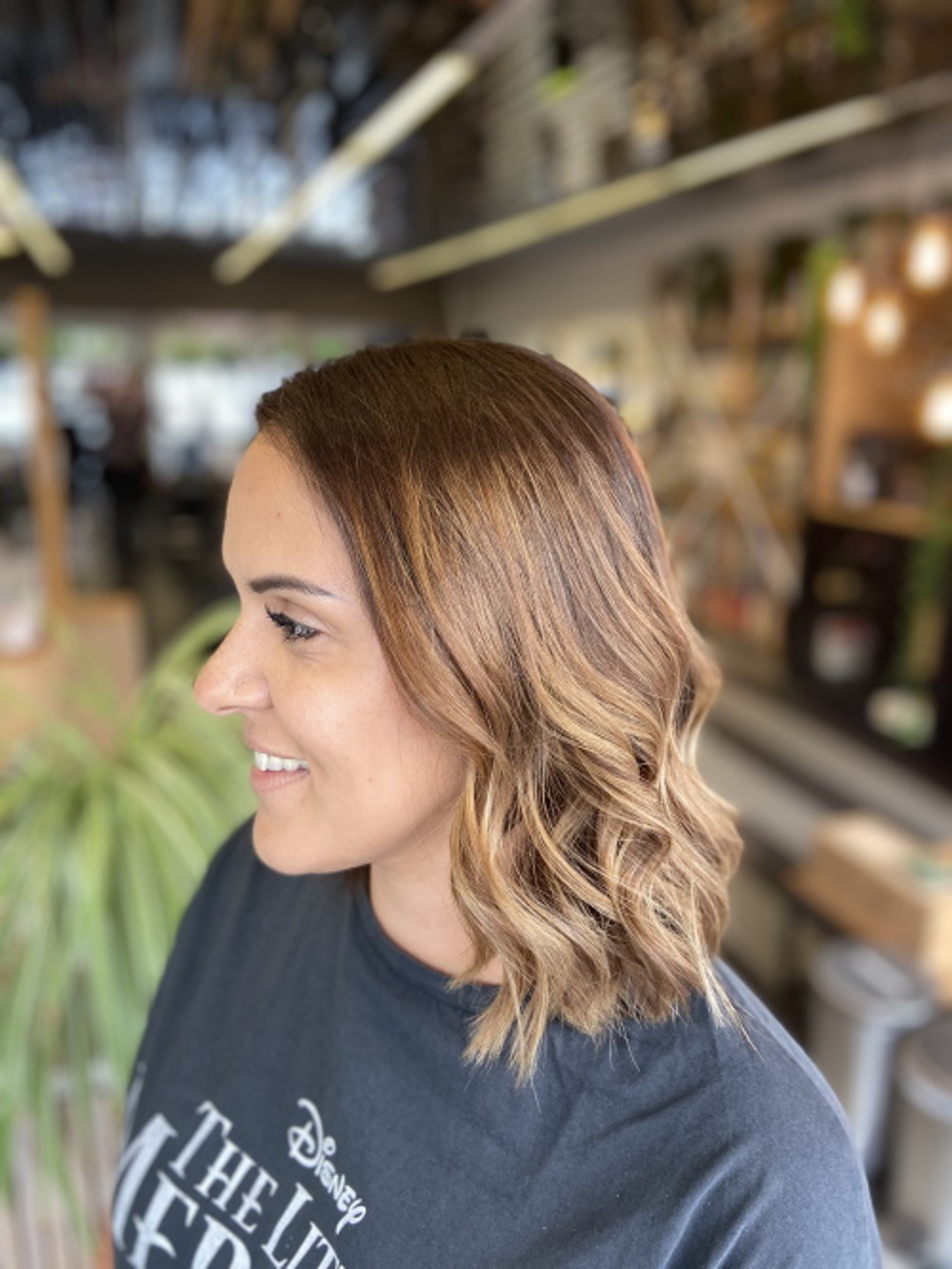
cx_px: 476
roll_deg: -1.4
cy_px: 634
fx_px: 954
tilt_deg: -13.9
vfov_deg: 67.3
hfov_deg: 53.0
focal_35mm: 26
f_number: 1.8
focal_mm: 4.25
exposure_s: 1/100
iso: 64
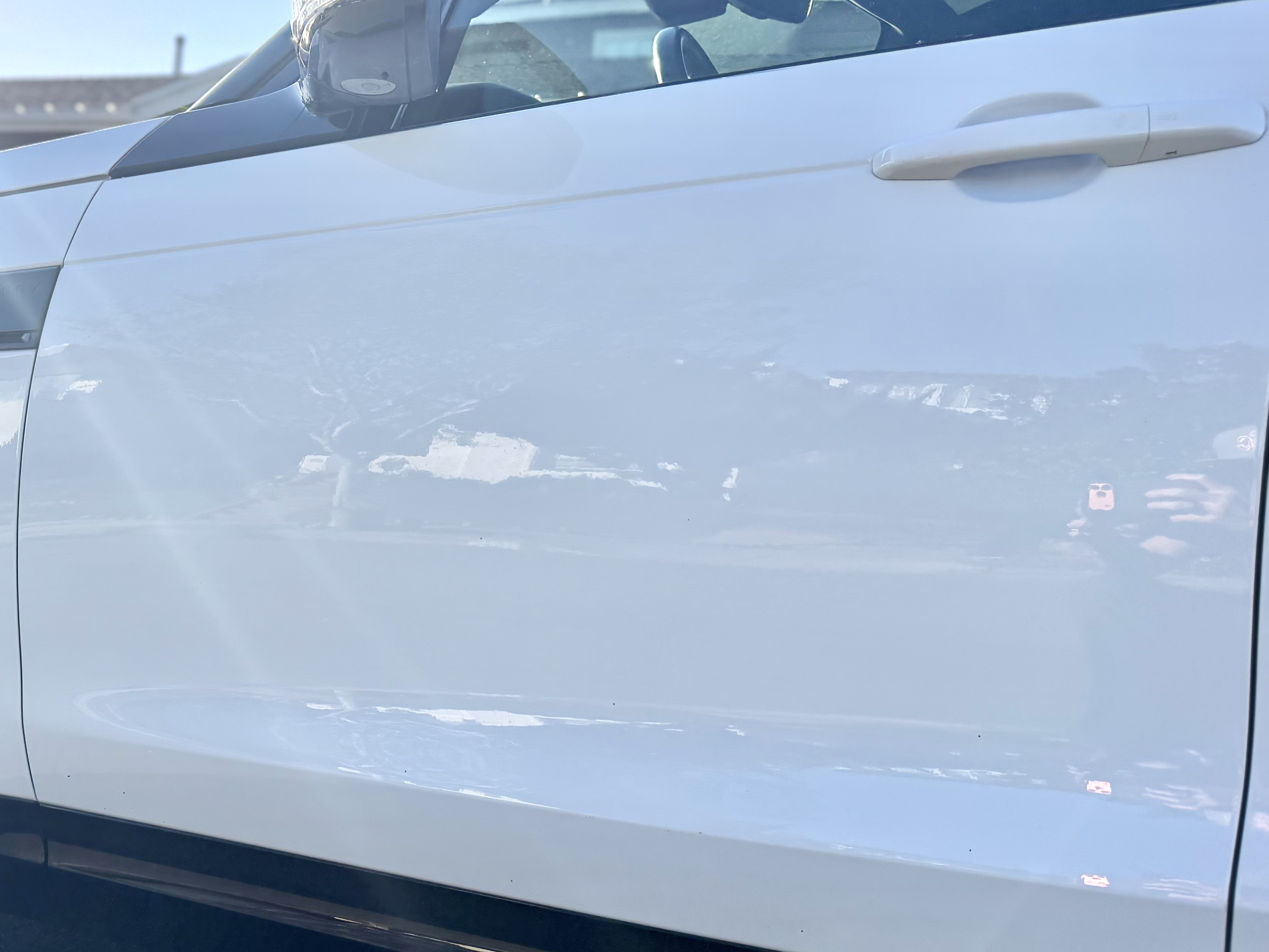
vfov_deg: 37.7
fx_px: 1393
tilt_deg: -7.1
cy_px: 468
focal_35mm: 38
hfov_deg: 46.5
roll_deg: -3.6
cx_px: 265
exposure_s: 1/5714
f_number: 1.78
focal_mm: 6.76
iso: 100
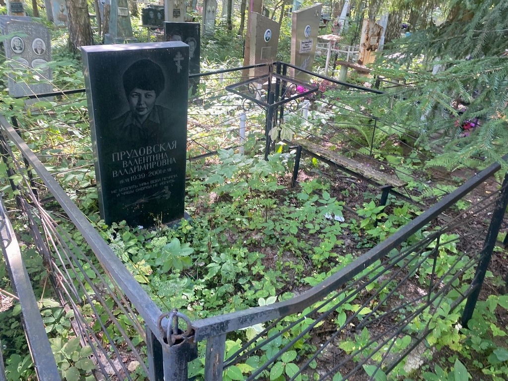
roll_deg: -4.6
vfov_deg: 53.1
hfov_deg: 67.3
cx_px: 254
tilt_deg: -19.6
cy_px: 190
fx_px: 382
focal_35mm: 26
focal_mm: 4.25
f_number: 1.8
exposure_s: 1/78
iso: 125
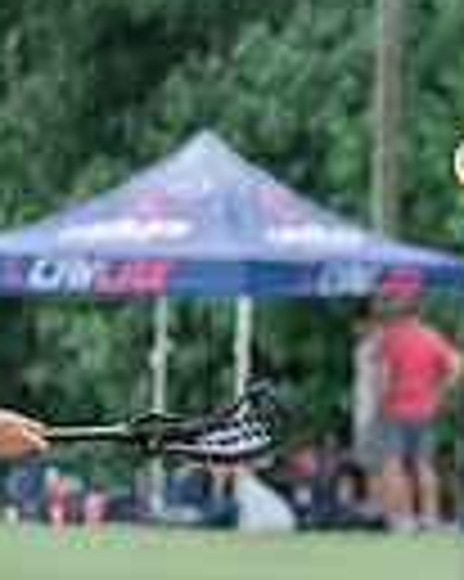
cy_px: 483
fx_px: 14539
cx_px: 1257
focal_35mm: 846
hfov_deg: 1.8
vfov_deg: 2.3
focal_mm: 200
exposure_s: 1/1250
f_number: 4.5
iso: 400
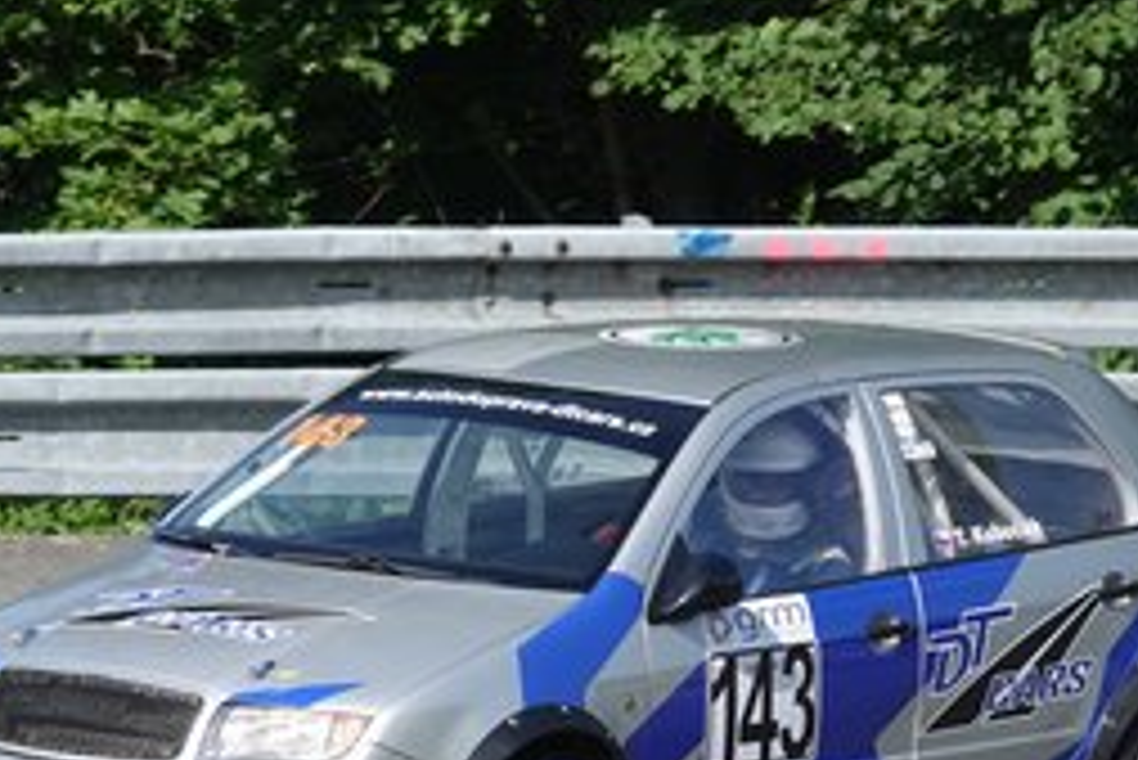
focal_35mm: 533
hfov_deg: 3.9
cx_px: 531
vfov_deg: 2.6
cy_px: 616
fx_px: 16858
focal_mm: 110.13
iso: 125
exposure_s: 1/800
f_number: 4
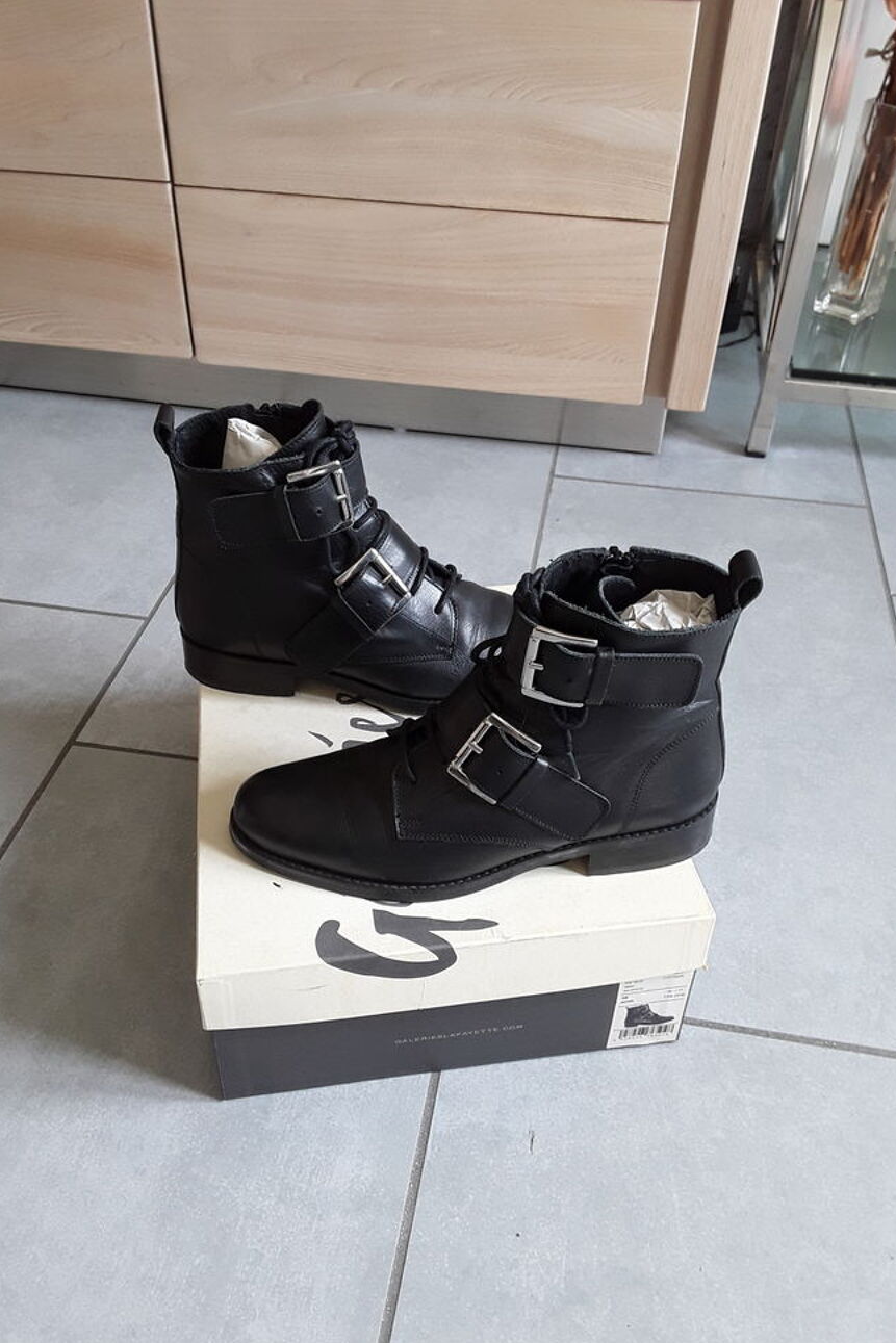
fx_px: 1082
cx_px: 437
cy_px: 692
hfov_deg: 45.0
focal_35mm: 29
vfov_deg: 63.6
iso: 50
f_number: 1.9
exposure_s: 1/33
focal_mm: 2.91
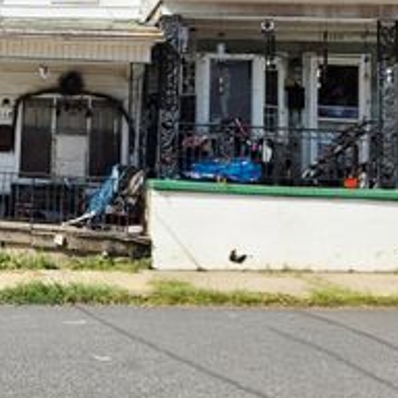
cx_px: -50
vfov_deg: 31.7
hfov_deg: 28.9
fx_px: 689
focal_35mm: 53
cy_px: 103
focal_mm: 5.4
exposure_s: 1/5000
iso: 80
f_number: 1.8
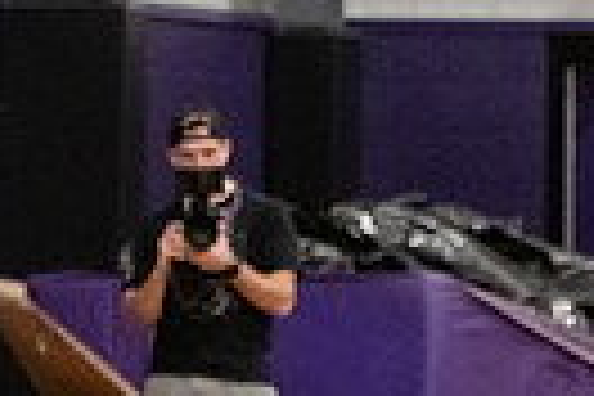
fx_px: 7952
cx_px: 72
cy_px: -353
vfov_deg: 2.8
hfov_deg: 4.3
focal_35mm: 482
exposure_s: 1/1000
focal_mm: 110
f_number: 2.8
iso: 6400
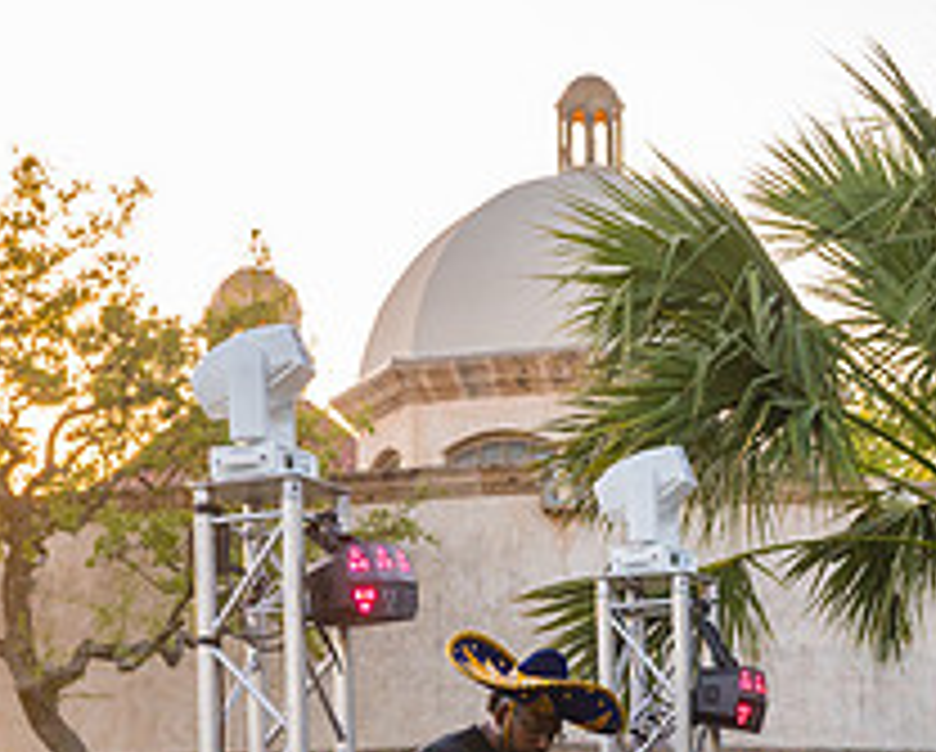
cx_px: 742
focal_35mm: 107
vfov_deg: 14.1
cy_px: 860
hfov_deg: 17.8
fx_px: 2968
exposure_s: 1/2000
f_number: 4
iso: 1600
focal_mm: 41
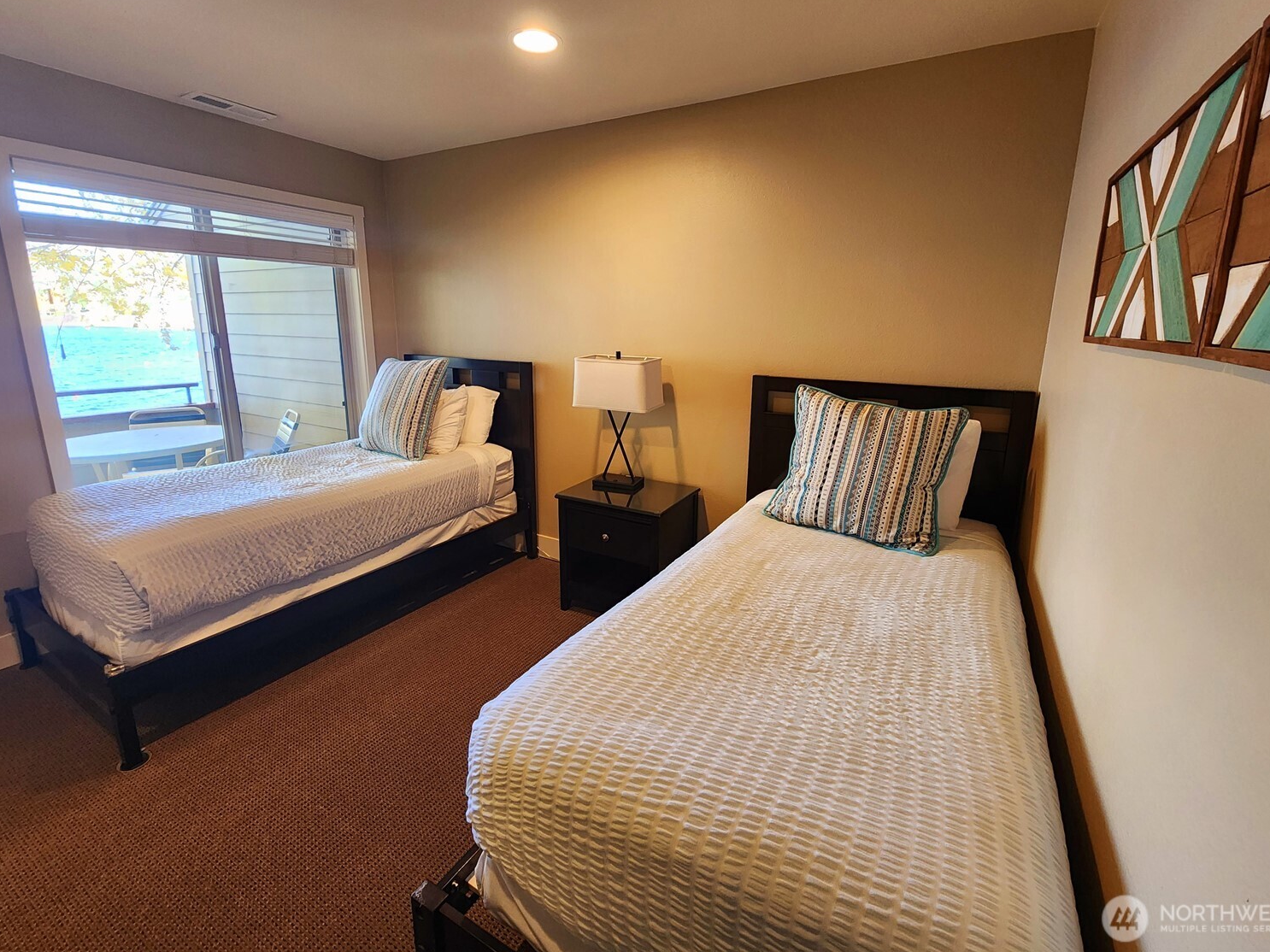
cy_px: 440
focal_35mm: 14
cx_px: 640
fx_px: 514
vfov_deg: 85.5
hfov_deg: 102.1
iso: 250
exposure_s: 1/60.2
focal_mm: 2.2
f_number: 2.2
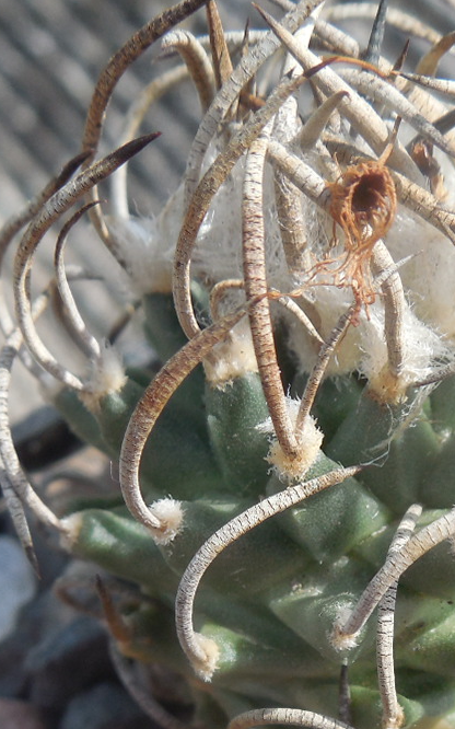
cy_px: 581
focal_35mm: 79
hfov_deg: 16.5
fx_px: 1568
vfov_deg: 25.7
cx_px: 301
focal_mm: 5.6
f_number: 3.6
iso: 125
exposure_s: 1/640
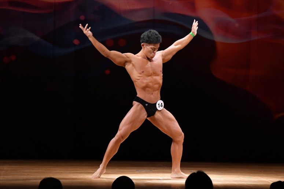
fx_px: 2011
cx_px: 142
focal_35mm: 255
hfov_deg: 8.1
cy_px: 94
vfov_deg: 5.4
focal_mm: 170
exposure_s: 1/400
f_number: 5.6
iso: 4000
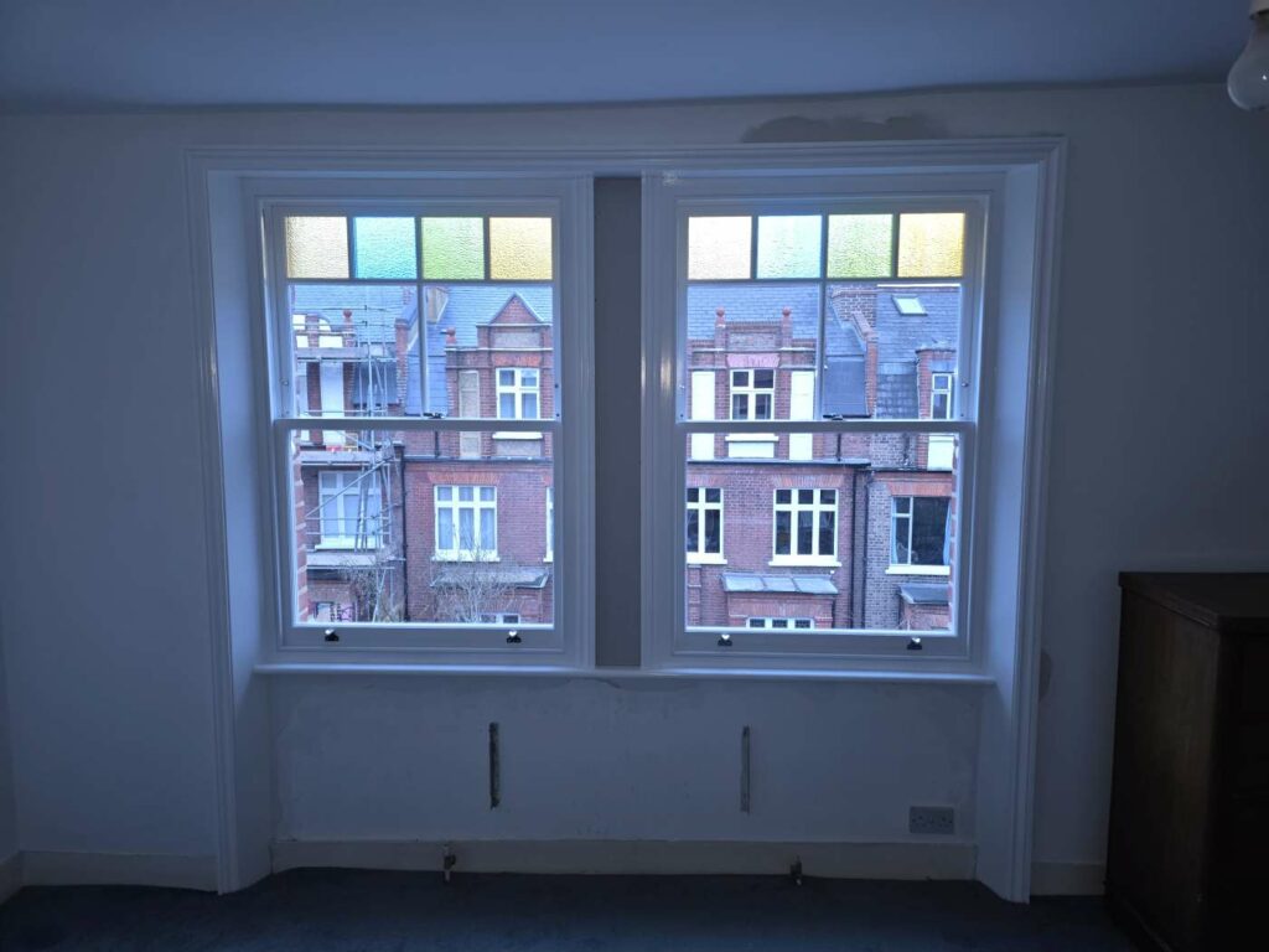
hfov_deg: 73.9
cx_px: 634
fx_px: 843
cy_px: 476
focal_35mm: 23
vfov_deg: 58.9
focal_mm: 6.3
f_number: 1.7
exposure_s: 1/16.7
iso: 1000
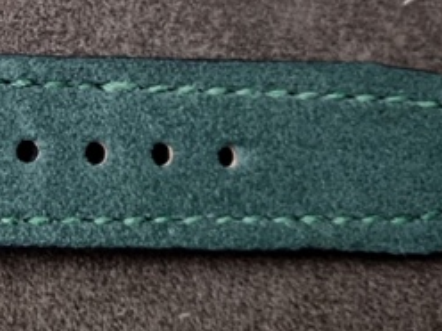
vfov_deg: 17.2
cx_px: -118
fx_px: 1073
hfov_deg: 21.3
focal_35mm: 84
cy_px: 14
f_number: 1.8
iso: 1600
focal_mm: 5.4
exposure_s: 1/25
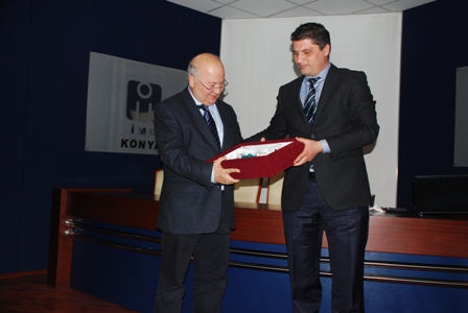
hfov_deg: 53.1
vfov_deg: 37.0
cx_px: 234
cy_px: 156
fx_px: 469
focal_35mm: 36
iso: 200
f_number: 4
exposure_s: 1/60
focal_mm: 24
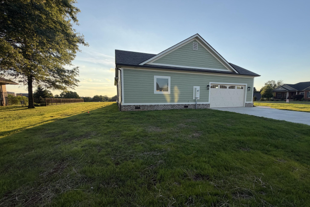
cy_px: 110
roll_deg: +0.5
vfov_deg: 77.3
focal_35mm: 15
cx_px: 158
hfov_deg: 100.4
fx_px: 129
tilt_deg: -5.2
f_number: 2.2
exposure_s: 1/502
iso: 40
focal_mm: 2.22
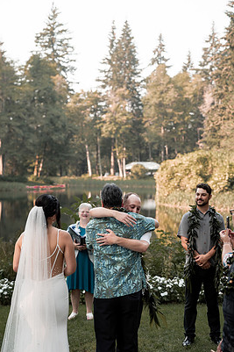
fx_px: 537
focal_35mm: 55
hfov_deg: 24.6
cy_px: 175
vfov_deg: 36.3
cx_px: 110
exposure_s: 1/500
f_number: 2.8
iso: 200
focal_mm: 49
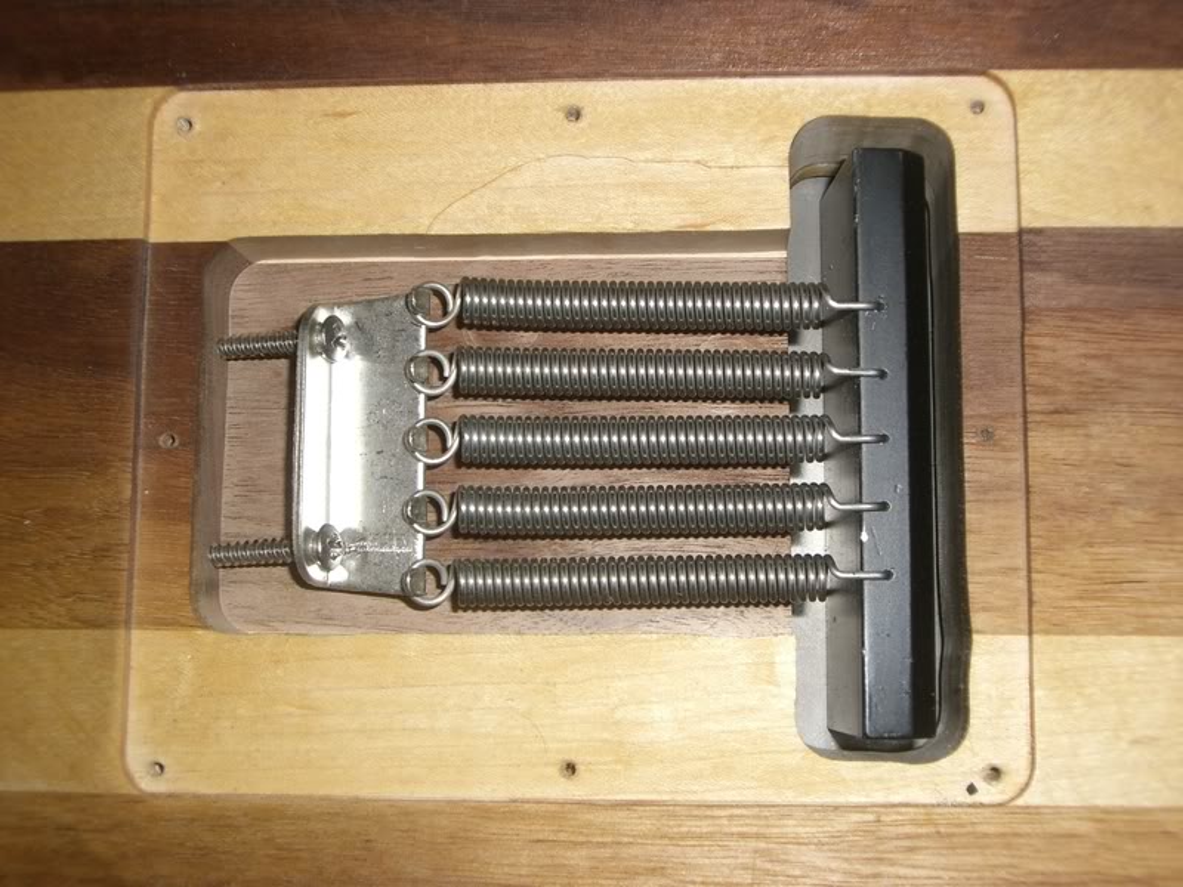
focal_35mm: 55
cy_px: 444
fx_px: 1880
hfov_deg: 34.9
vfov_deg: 26.6
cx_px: 592
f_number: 3.3
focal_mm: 9
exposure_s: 1/60
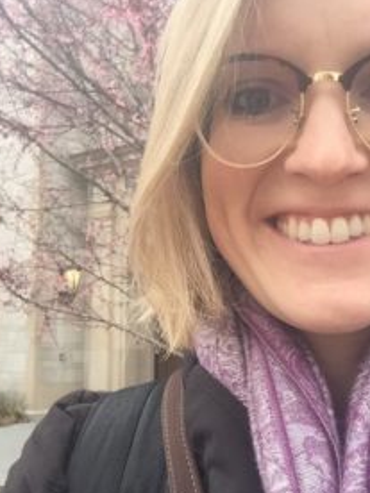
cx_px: 211
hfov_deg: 32.1
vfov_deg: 41.7
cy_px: 318
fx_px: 641
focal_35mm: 45
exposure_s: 1/176
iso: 32
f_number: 2.2
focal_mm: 2.65
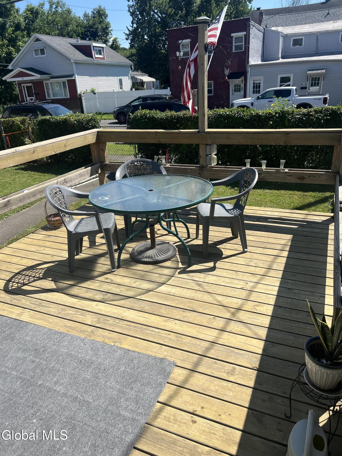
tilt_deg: -22.5
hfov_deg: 53.1
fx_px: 343
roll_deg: +4.1
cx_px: 171
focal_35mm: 26
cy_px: 228
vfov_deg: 67.3
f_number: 1.5
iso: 50
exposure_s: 1/3460
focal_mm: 5.7
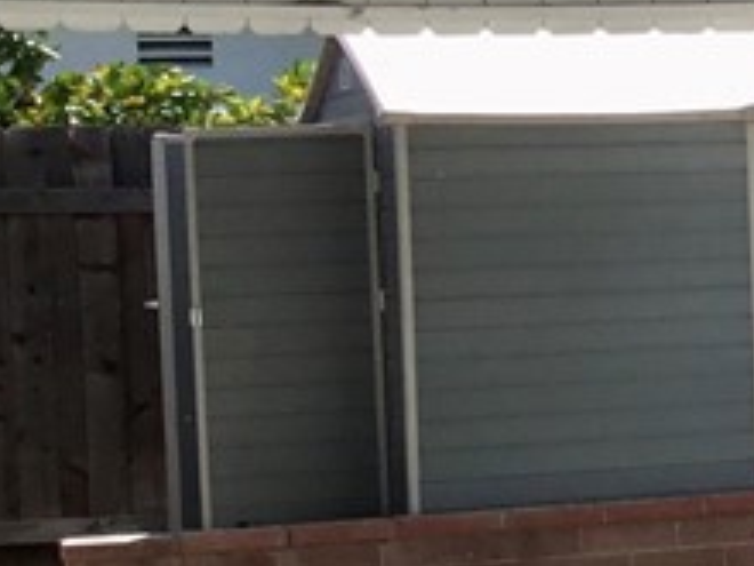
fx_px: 3137
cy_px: 223
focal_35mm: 144
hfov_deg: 12.3
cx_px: 1460
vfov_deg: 10.3
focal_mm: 3.3
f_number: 2.4
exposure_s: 1/691
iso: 25
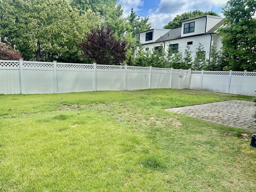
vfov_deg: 56.8
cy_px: 96
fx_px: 177
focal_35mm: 24
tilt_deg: -7.6
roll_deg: -1.7
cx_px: 128
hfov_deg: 71.6
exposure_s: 1/1916
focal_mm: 6.86
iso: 80
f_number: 1.78
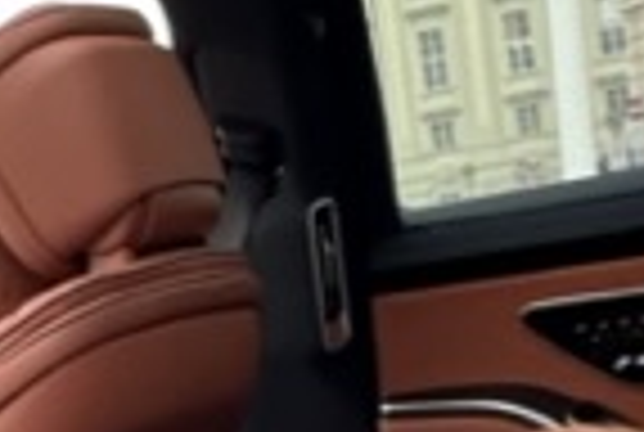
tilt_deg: -16.4
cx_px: 286
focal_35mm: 104
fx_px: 1864
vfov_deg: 12.2
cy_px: 774
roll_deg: +9.5
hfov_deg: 19.6
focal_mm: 2.22
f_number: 2.2
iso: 160
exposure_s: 1/99
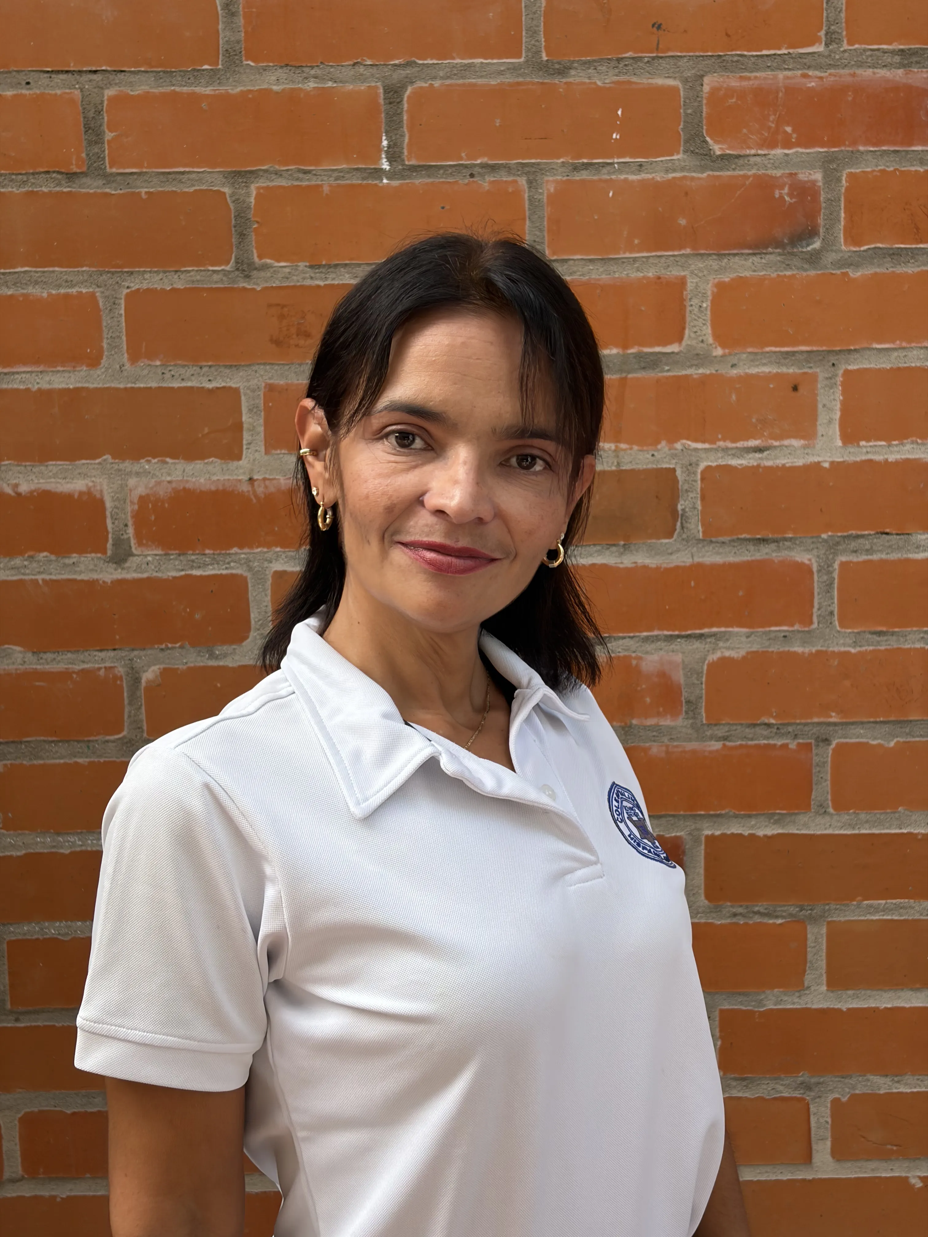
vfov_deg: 36.8
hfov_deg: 28.0
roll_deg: +1.5
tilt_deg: -9.9
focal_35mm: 52
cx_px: 464
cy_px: 618
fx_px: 1859
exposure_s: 1/607
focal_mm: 5.96
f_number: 1.6
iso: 32
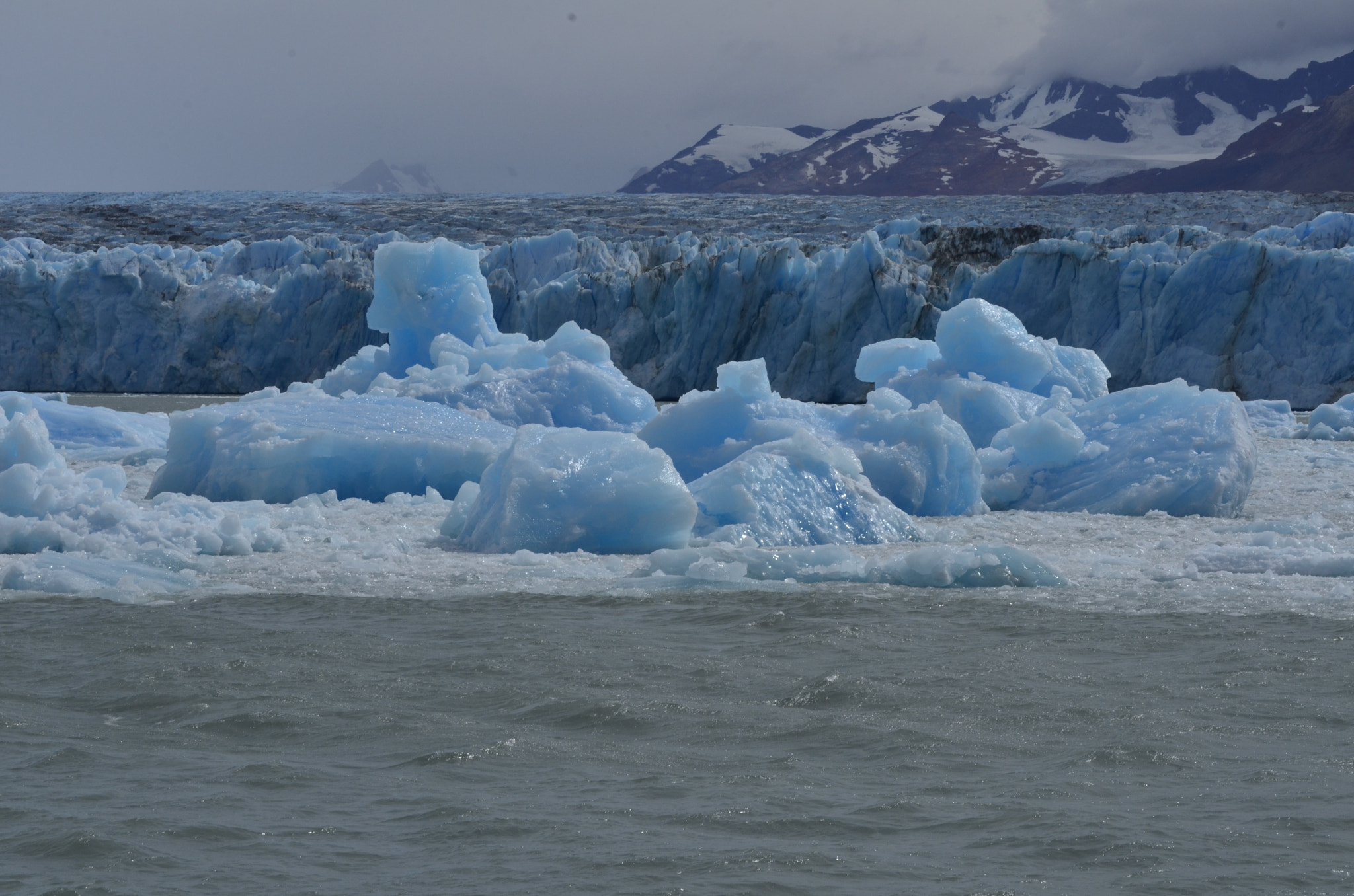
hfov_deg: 19.5
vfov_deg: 13.0
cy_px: 448
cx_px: 677
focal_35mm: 105
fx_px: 3941
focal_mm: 70
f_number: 22
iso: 200
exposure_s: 1/500
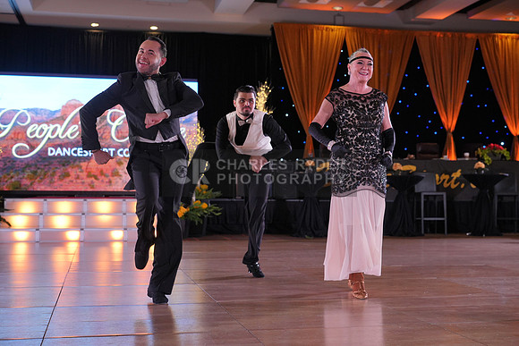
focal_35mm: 50
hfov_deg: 39.6
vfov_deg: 27.0
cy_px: 173
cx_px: 260
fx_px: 721
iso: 1250
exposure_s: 1/400
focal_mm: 50
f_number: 4
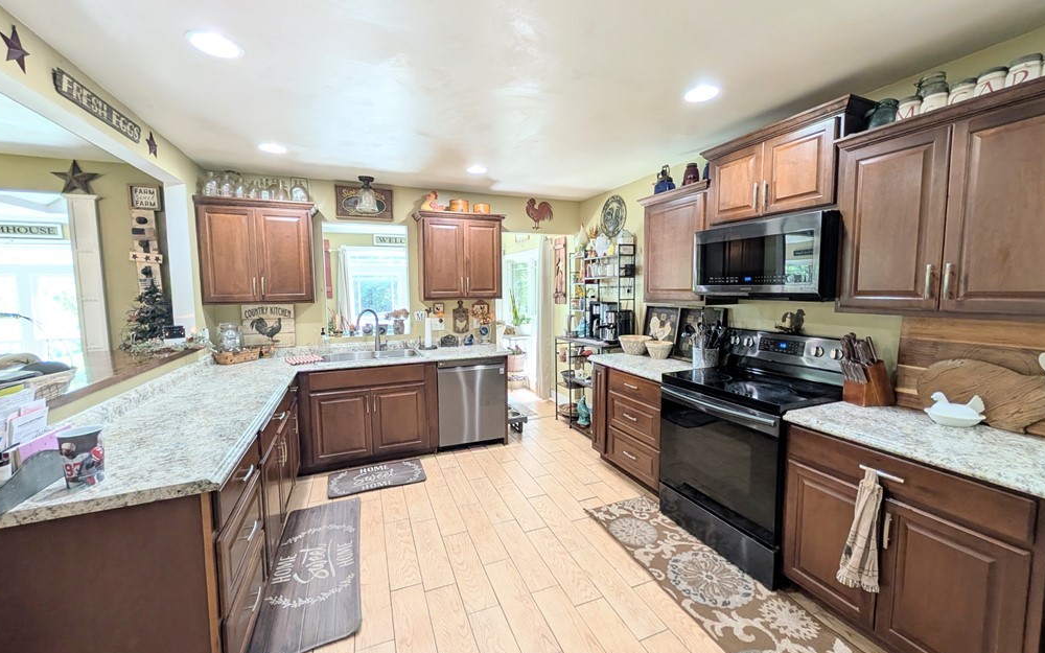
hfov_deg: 109.4
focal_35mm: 13
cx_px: 520
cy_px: 318
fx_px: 370
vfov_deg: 82.8
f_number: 1.7
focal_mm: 2.02
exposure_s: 1/60
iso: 101
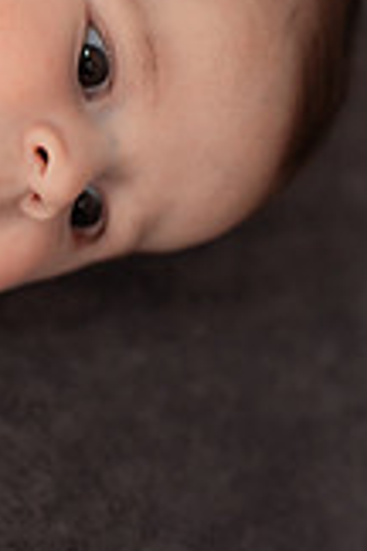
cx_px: -121
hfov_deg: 5.8
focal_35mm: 236
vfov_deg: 8.7
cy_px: 143
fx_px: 3609
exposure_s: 1/160
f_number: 2.2
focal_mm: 85
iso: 1600
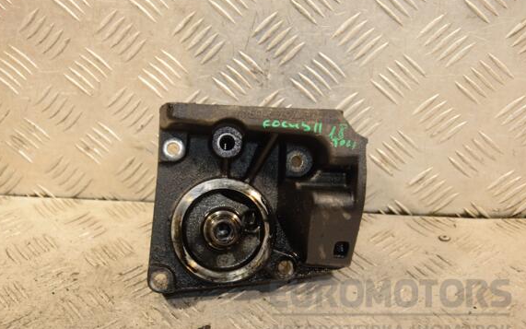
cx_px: 252
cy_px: 170
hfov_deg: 33.5
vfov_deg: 21.3
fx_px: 875
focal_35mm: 61
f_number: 5
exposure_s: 1/160
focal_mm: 38
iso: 800
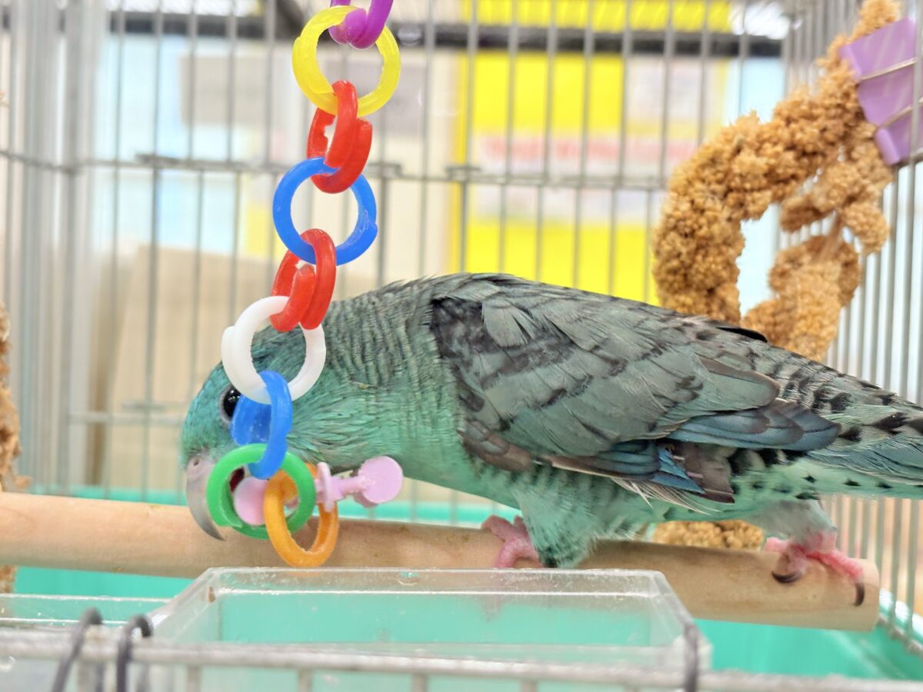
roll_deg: -1.6
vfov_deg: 28.0
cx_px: 462
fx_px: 1387
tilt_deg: -1.6
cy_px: 346
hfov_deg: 36.8
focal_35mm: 52
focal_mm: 5.96
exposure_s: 1/100
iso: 125
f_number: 1.6
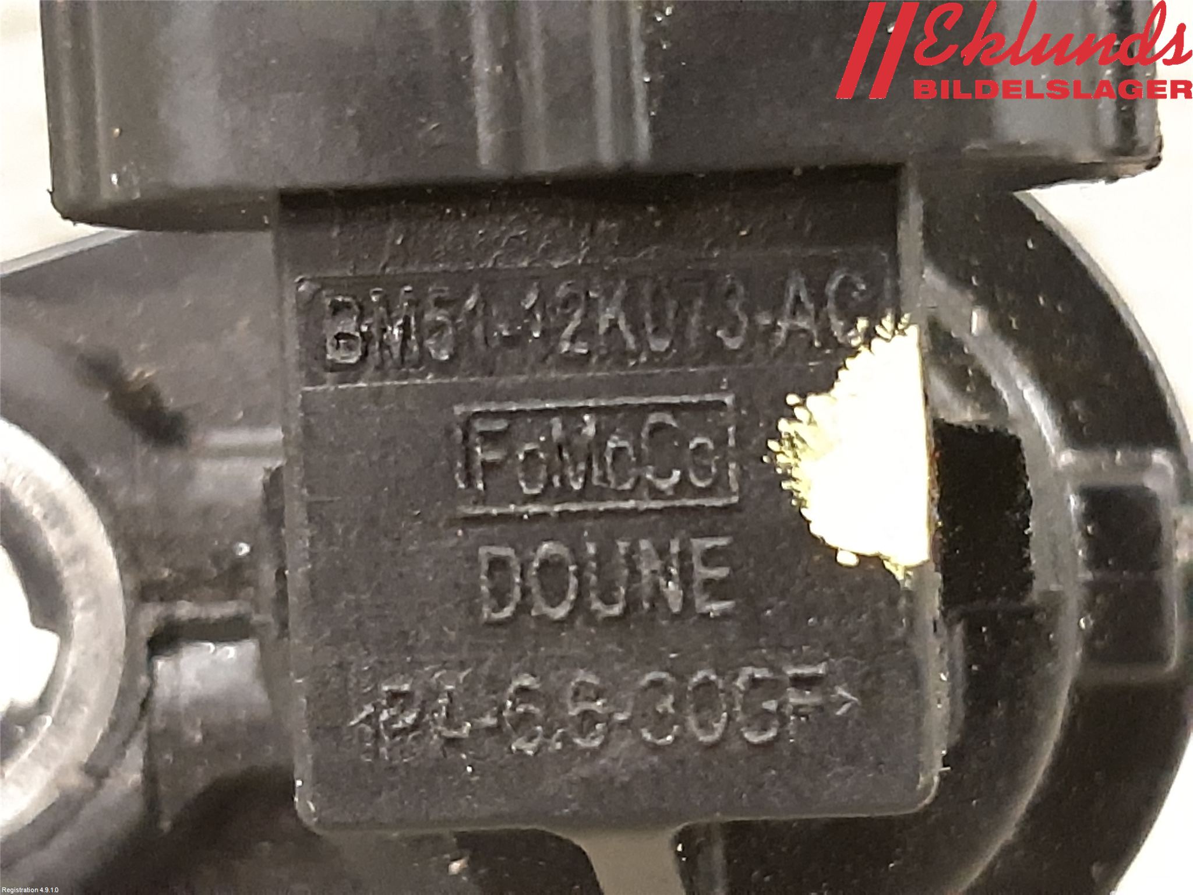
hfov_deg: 67.3
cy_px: 448
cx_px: 596
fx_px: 896
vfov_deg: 53.1
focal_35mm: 26
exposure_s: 1/25
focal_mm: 3.93
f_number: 1.7
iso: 640
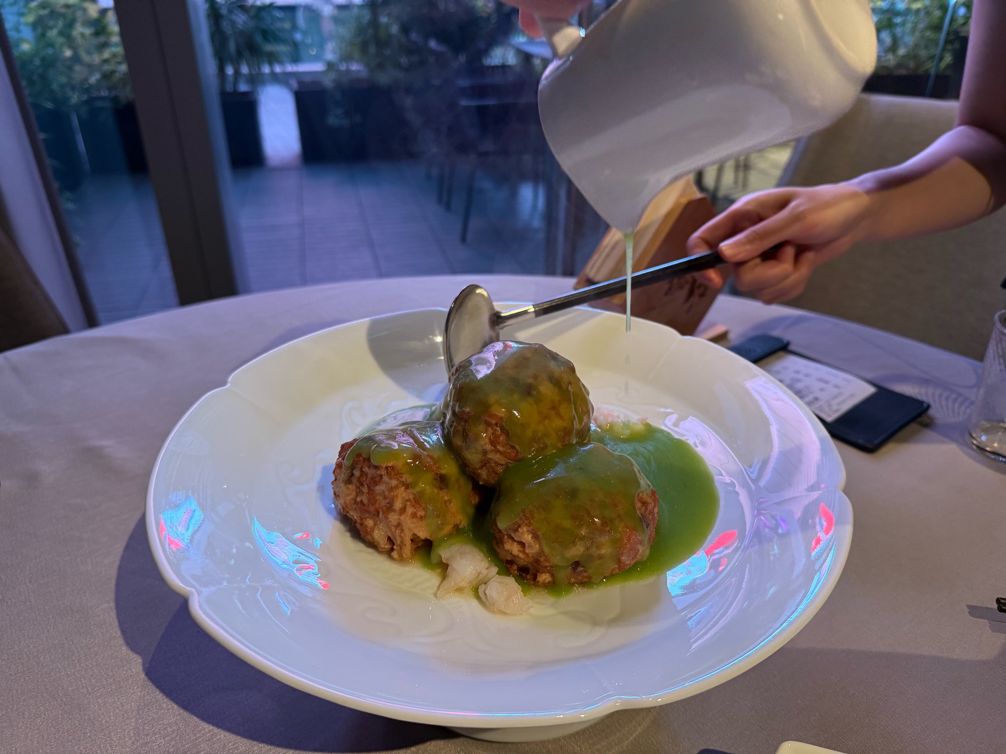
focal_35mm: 24
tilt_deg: -29.4
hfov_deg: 71.6
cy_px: 377
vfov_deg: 56.8
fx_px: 697
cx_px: 503
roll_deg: -0.4
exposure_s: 1/60
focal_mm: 6.76
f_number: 1.78
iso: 250
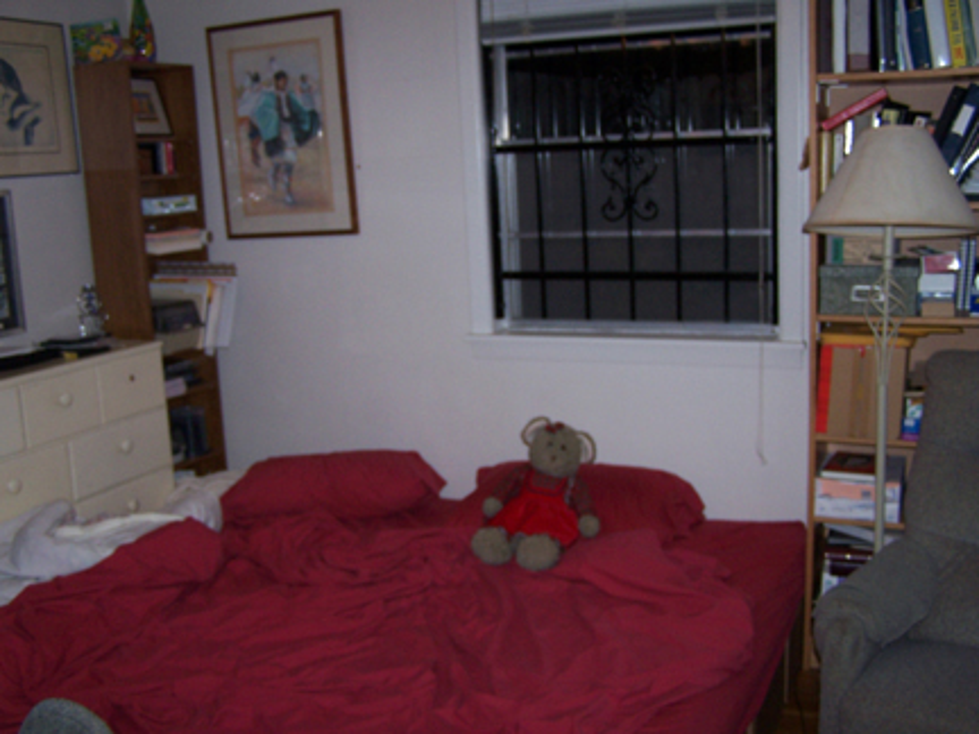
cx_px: 490
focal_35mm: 38
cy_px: 367
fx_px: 1075
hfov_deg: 49.0
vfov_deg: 37.7
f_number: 2.8
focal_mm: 6.3
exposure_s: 1/60
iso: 140
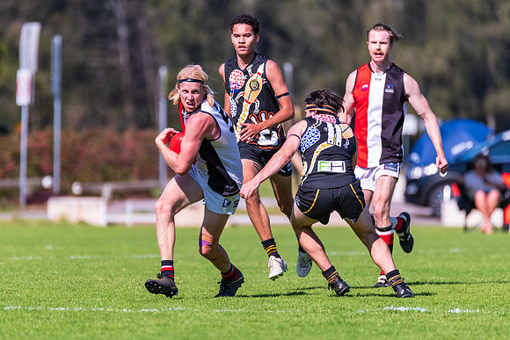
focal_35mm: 655
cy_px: 196
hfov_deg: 3.1
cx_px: 222
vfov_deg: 2.1
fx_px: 9278
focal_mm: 550
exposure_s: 1/2500
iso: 800
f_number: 6.3
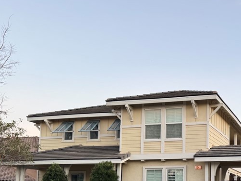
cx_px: 212
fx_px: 341
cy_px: 163
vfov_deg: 28.5
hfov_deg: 36.7
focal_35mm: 49
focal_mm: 6.76
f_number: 1.78
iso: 125
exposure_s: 1/121
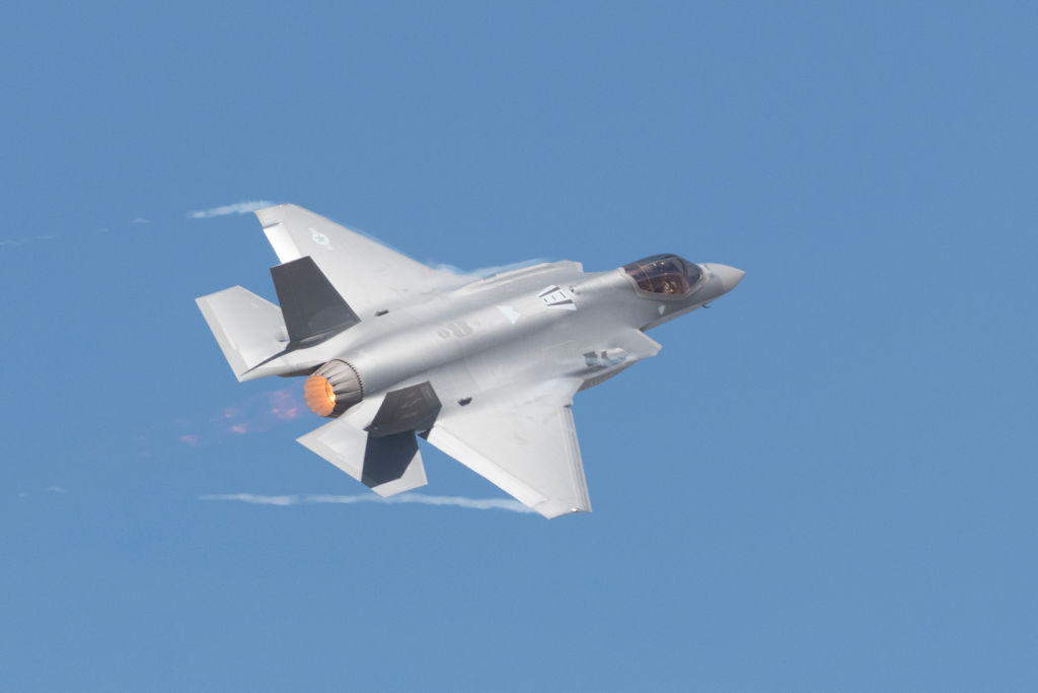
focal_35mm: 450
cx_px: 519
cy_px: 346
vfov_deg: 3.1
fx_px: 12976
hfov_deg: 4.6
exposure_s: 1/2500
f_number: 8
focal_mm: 300
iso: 500
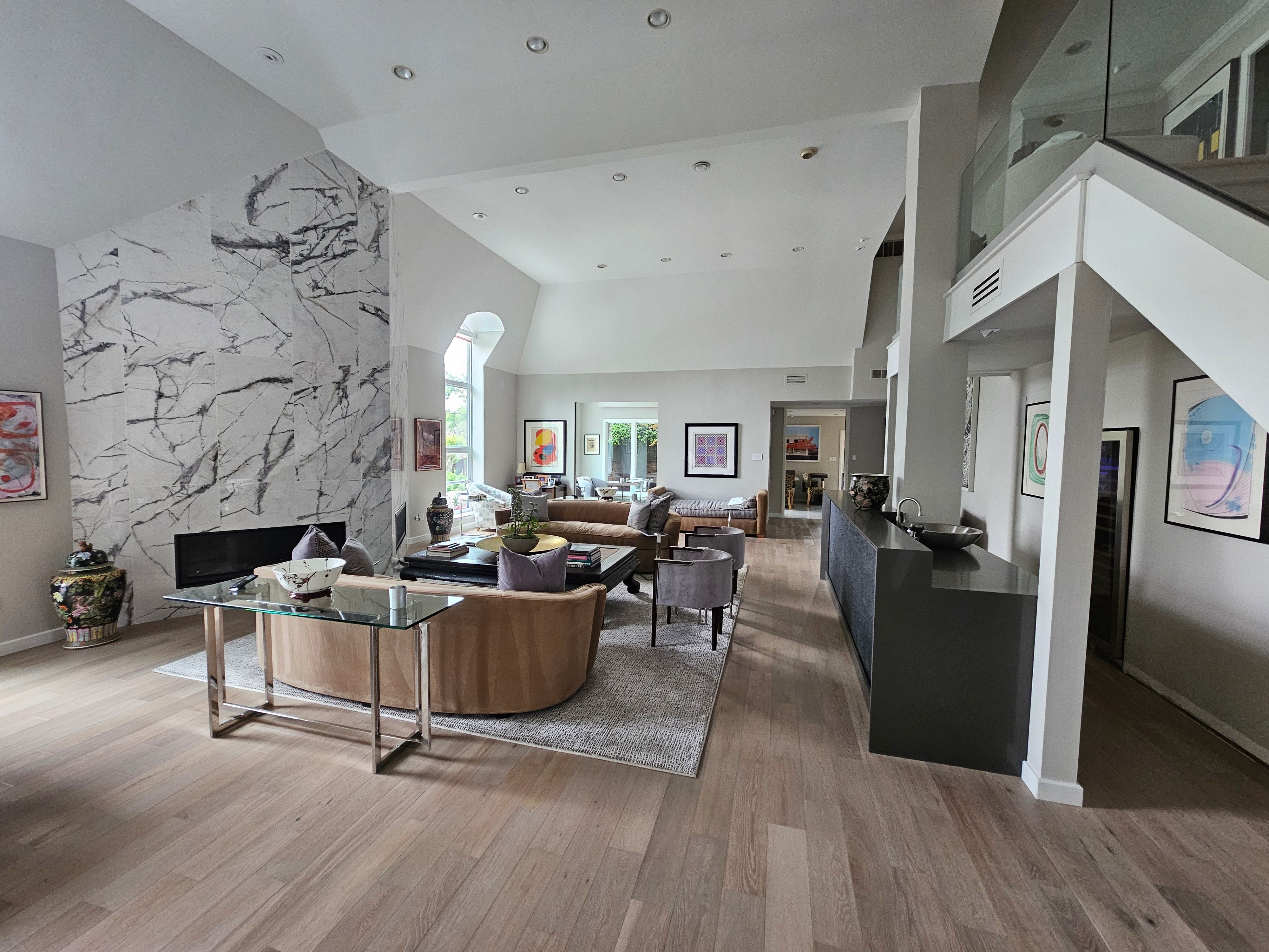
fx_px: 477
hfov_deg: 106.2
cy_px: 476
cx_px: 634
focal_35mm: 13
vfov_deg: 89.9
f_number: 2.2
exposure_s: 1/60
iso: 250
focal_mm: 2.2
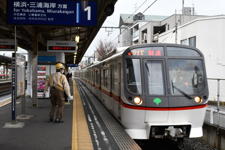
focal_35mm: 30
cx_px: 112
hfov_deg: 62.0
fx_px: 187
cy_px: 75
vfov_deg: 43.6
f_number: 14
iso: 800
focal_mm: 20
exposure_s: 1/80
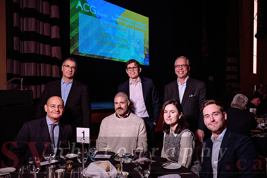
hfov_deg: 59.8
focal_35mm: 31
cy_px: 101
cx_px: 151
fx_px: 231
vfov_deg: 42.0
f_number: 3.5
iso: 800
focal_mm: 27.5
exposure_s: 1/100
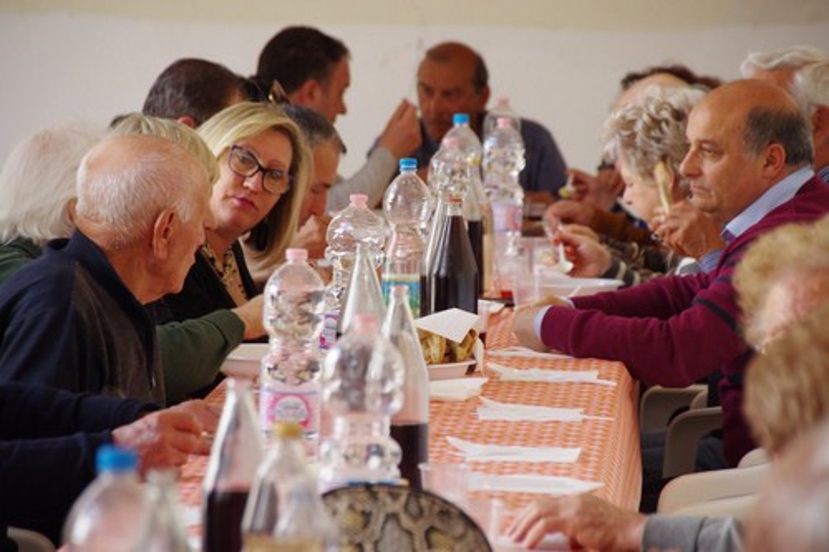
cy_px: 276
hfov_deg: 8.9
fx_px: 5340
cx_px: 414
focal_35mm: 232
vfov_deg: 5.9
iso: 640
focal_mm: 155
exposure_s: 1/60
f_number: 6.3
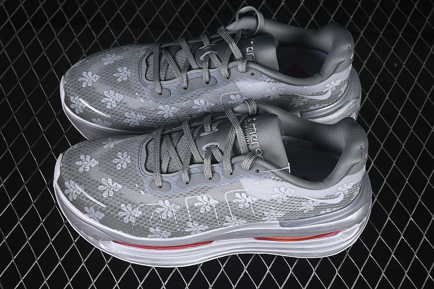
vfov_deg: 18.2
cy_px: 144
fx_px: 904
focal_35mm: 75
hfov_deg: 27.0
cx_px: 217
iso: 160
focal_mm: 50
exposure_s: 1/60
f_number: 7.1
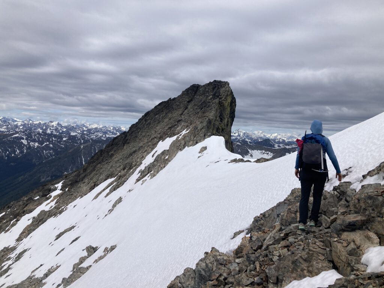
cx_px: 192
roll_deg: -4.4
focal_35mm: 28
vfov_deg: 49.7
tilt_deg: -1.1
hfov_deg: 63.4
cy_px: 144
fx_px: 311
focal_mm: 3.99
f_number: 1.8
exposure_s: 1/4049
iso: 25
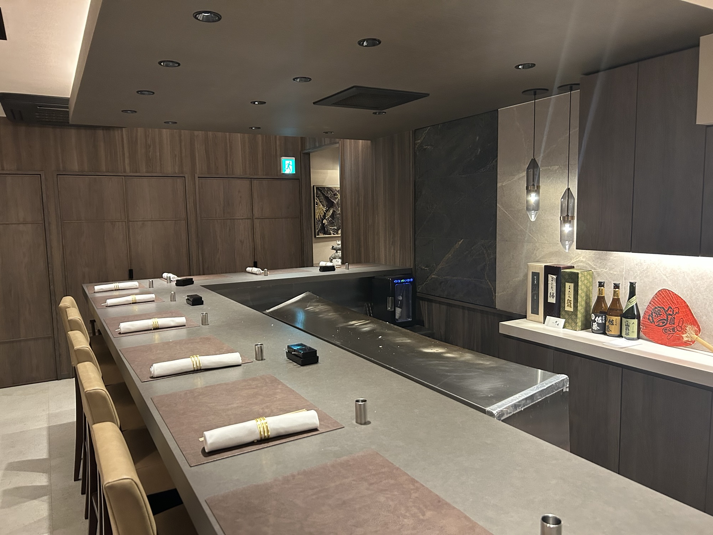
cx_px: 356
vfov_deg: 53.1
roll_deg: +1.4
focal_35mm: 26
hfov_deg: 67.3
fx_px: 536
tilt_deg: -5.3
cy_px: 268
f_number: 1.5
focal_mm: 5.7
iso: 500
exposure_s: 1/50
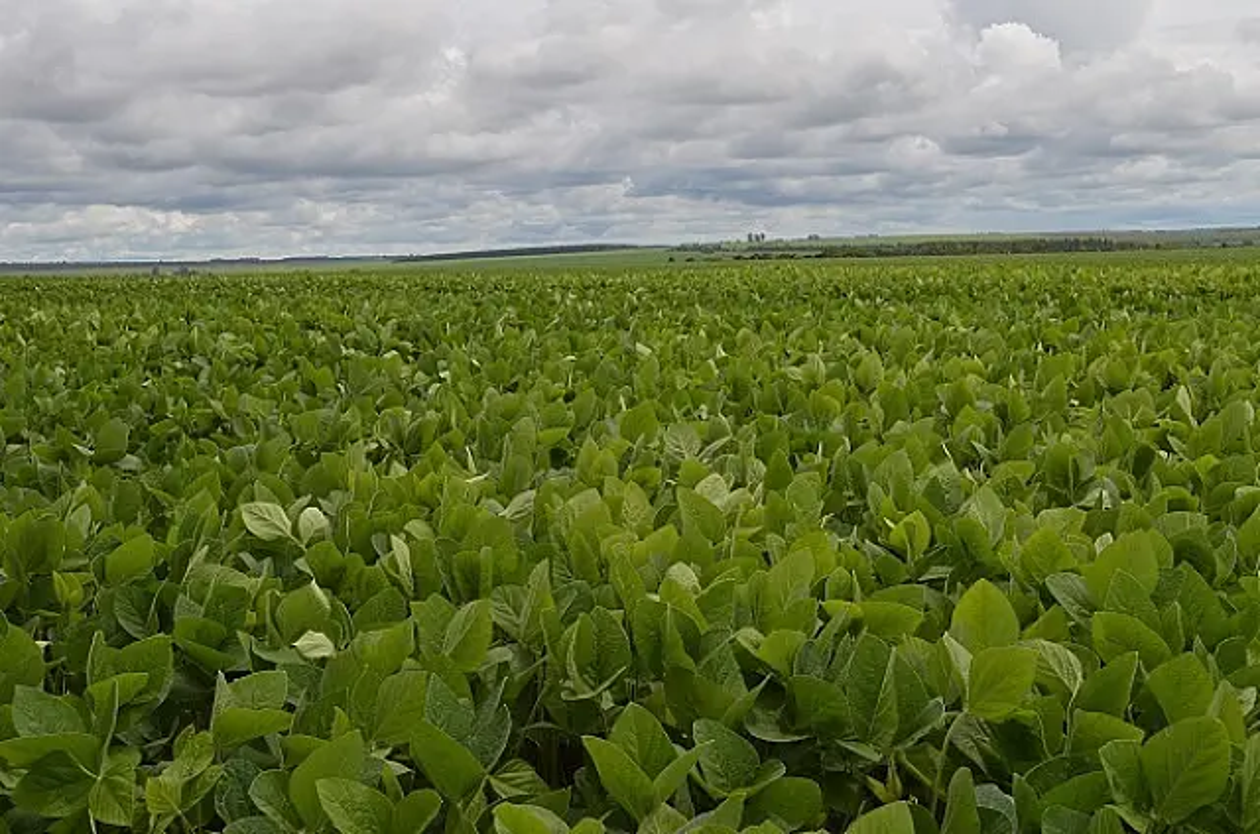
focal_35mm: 48
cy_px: 417
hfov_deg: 41.2
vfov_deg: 28.0
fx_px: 1677
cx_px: 630
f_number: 10
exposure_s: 1/200
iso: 100
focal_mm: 32
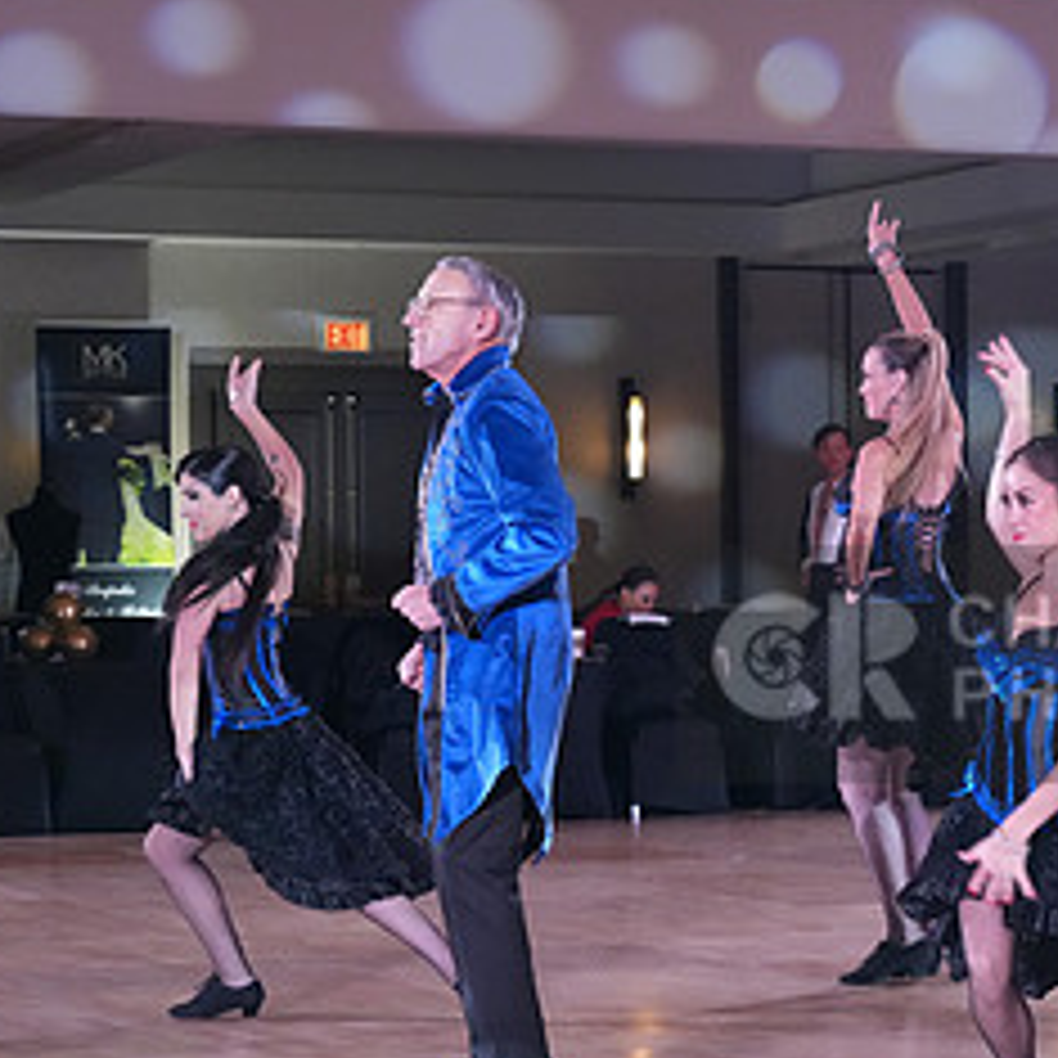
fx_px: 4357
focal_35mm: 126
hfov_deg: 13.6
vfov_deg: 13.8
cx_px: 1166
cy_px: 664
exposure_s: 1/250
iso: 5000
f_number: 5.6
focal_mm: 60
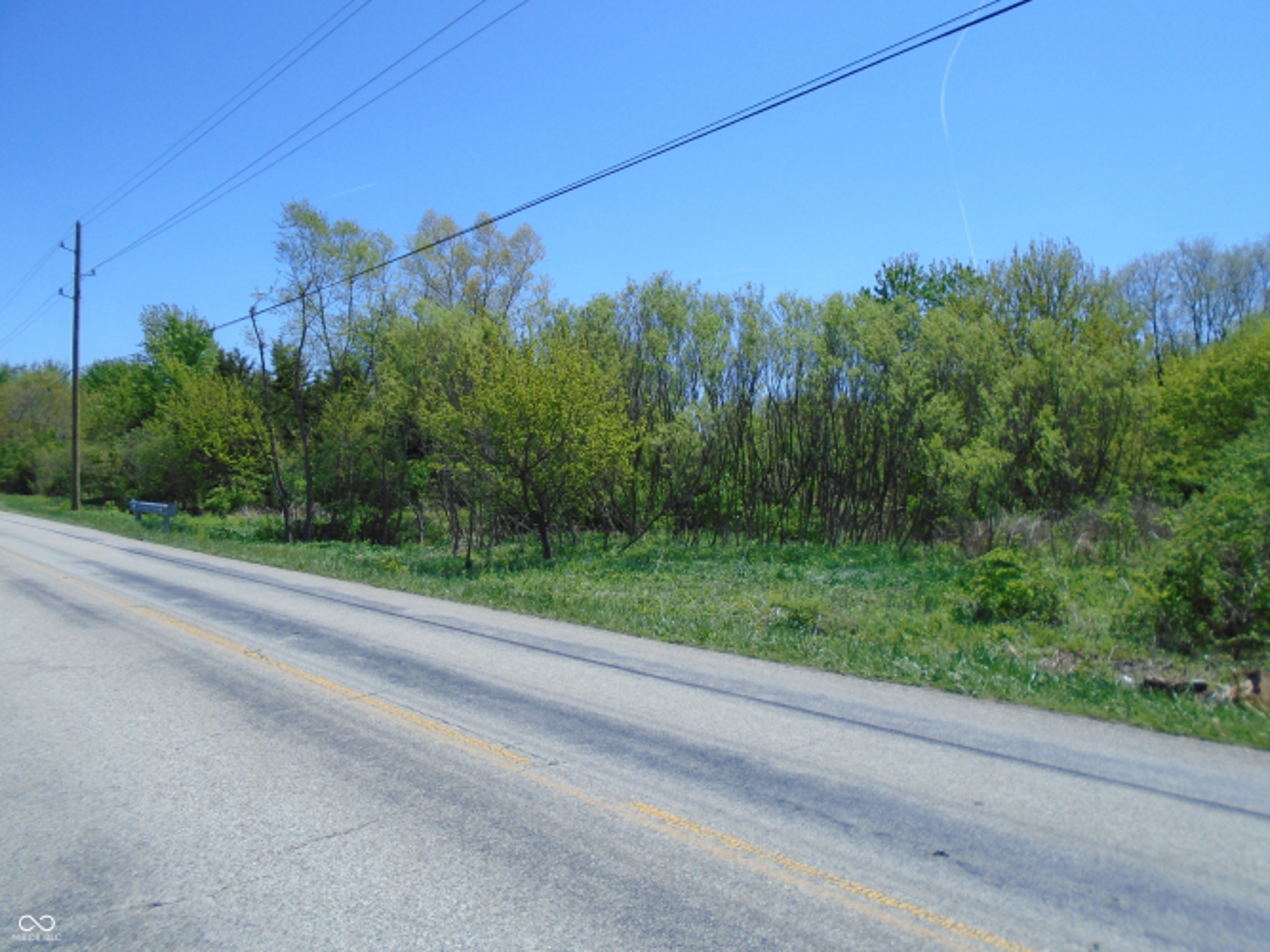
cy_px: 476
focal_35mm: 26
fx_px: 954
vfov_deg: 53.0
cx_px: 635
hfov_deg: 67.3
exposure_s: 1/200
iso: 100
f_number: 8
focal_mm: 4.6
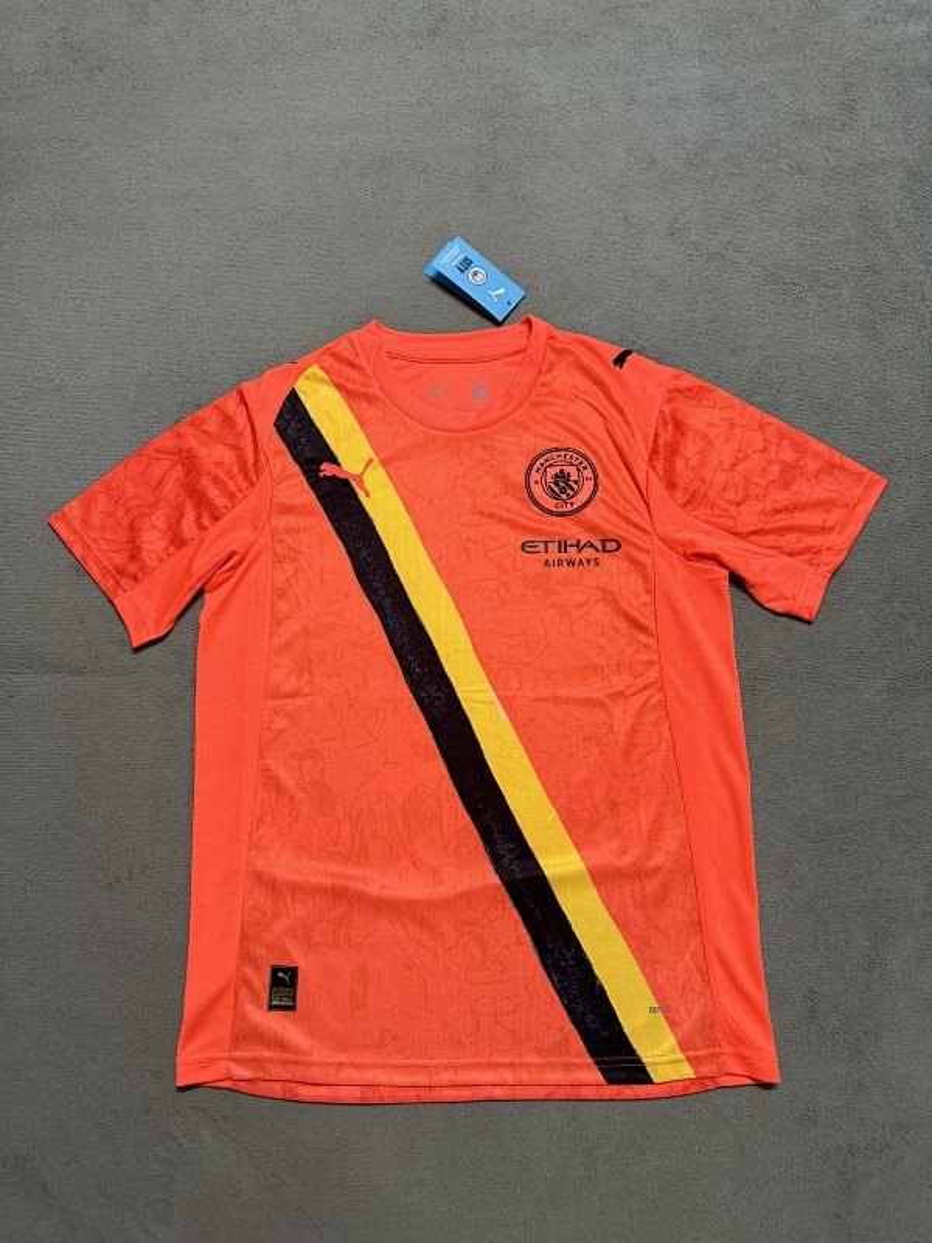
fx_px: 862
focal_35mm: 24
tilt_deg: -77.4
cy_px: 622
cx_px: 466
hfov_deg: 56.8
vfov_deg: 71.6
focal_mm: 6.76
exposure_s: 1/51
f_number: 1.78
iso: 250
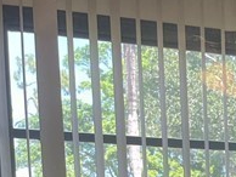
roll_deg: -0.2
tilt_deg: -8.1
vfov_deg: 10.0
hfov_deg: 12.2
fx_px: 935
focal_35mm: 137
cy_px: 356
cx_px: 513
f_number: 1.6
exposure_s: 1/120
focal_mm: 5.1
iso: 64
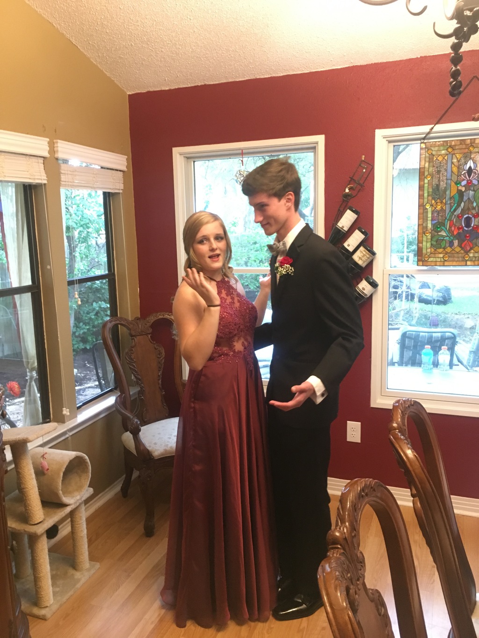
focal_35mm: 29
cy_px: 319
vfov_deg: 61.7
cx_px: 240
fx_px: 535
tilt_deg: -10.0
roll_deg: +1.9
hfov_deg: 48.2
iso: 200
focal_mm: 4.15
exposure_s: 1/24
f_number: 2.2
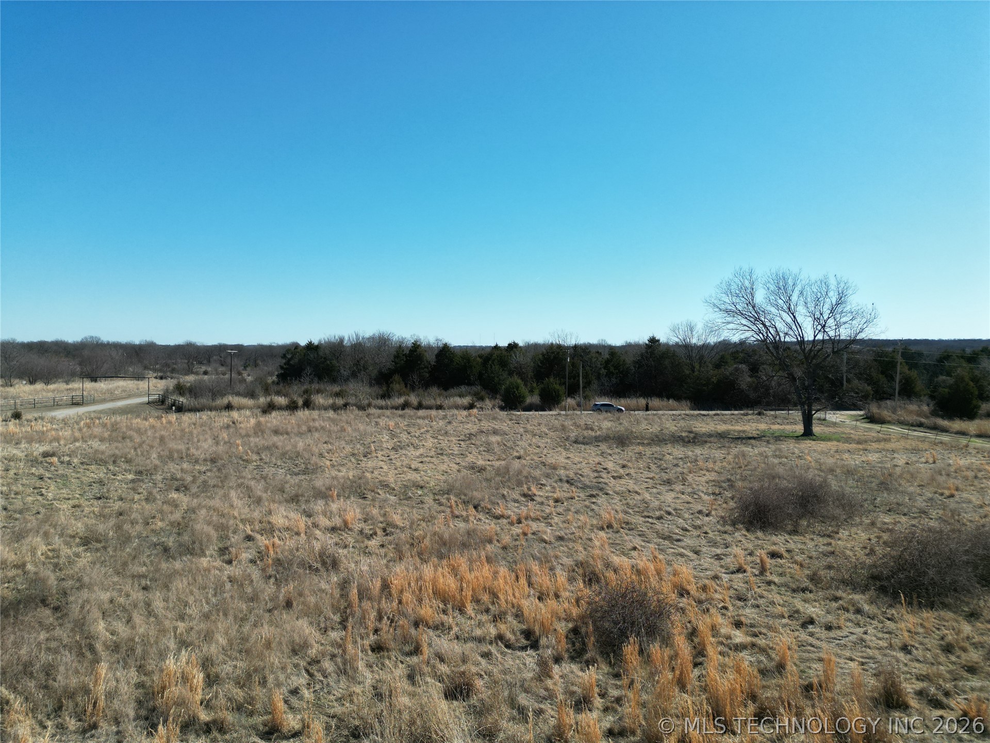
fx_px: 686
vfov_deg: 56.8
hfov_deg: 71.6
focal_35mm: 24
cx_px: 495
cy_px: 372
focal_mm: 6.72
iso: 120
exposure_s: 1/3200
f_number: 1.7
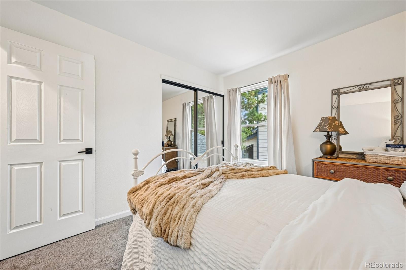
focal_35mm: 14
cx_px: 203
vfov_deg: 81.2
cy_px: 135
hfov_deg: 104.3
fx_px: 158
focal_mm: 14
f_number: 11
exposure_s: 1/8
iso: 400
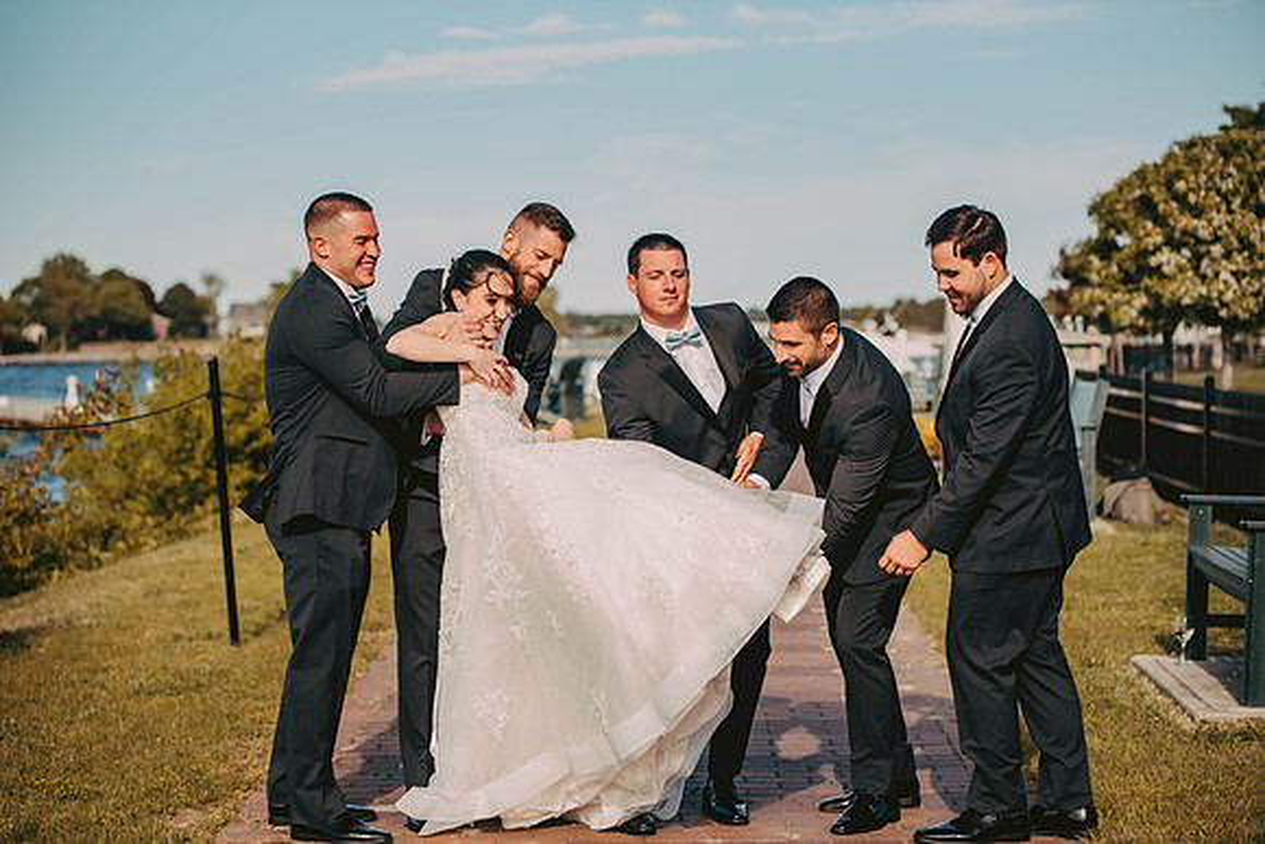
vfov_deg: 19.5
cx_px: 632
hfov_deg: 28.8
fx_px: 2460
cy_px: 422
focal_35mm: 70
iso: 500
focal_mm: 70
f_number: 2.8
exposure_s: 1/4000
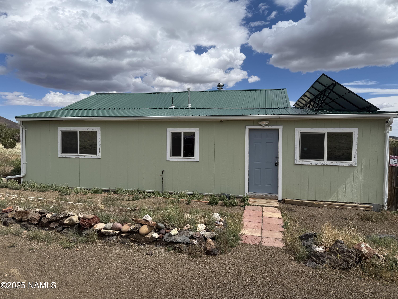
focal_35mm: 24
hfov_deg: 71.6
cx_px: 199
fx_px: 276
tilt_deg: -2.4
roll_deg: -0.4
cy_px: 150
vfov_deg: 56.8
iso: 80
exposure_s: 1/8130
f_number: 1.78
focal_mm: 6.76
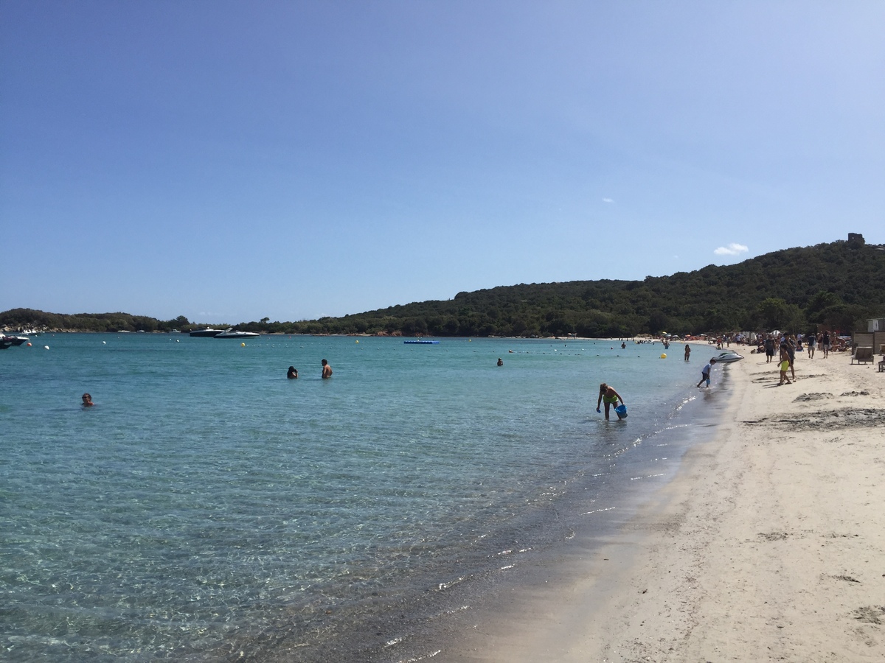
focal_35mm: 29
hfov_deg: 61.7
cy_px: 332
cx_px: 442
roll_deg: -0.9
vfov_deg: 48.2
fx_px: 741
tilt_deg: +1.3
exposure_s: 1/3597
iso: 32
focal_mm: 4.15
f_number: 2.2
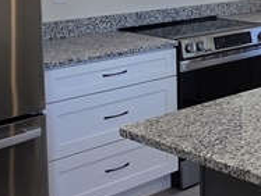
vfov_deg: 19.7
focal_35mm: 71
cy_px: -29
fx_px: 536
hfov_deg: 22.7
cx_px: 384
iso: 20
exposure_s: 1/120
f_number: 1.9
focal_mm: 2.2
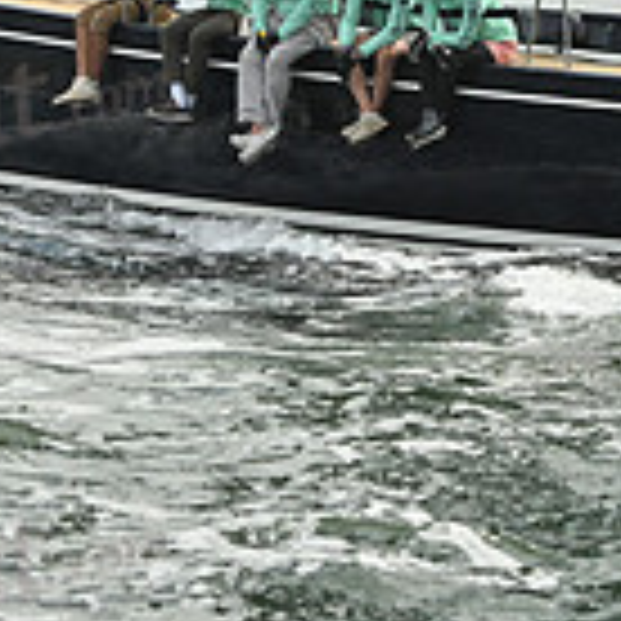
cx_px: 405
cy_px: -146
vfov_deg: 6.9
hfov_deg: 7.0
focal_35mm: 250
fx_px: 5074
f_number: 6.3
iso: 320
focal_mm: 70
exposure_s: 1/1600
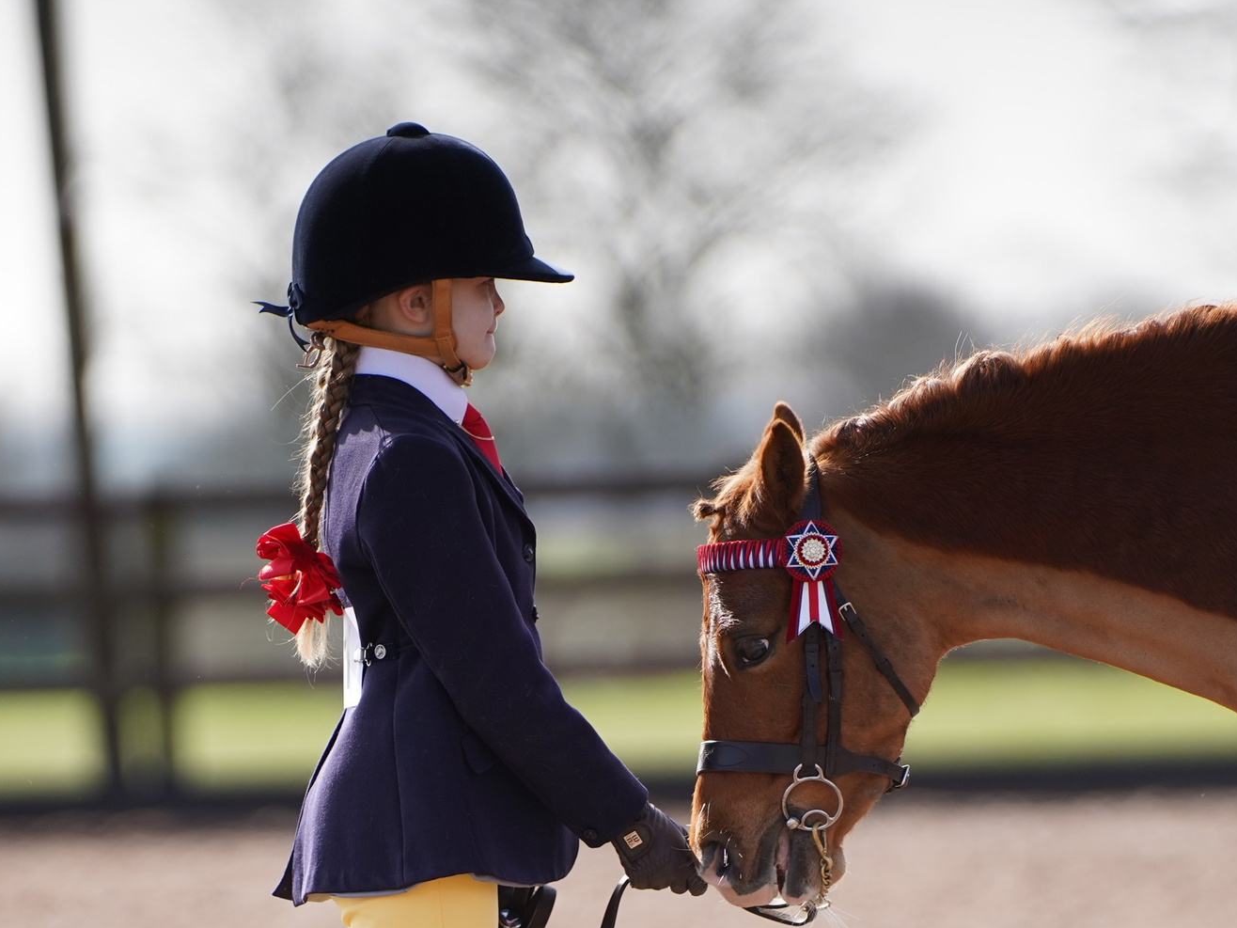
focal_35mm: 374
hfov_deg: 5.3
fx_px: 13365
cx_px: 611
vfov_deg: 4.0
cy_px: 800
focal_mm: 200
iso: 250
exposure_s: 1/3200
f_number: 2
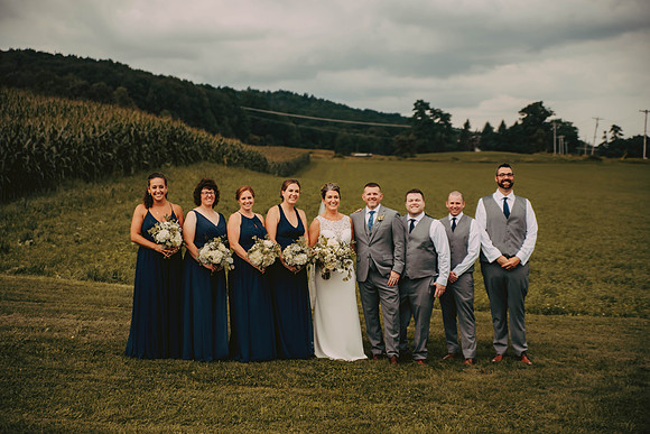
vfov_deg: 19.5
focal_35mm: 70
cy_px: 217
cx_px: 325
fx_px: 1264
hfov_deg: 28.8
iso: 250
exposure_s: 1/1600
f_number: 2.8
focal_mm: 70
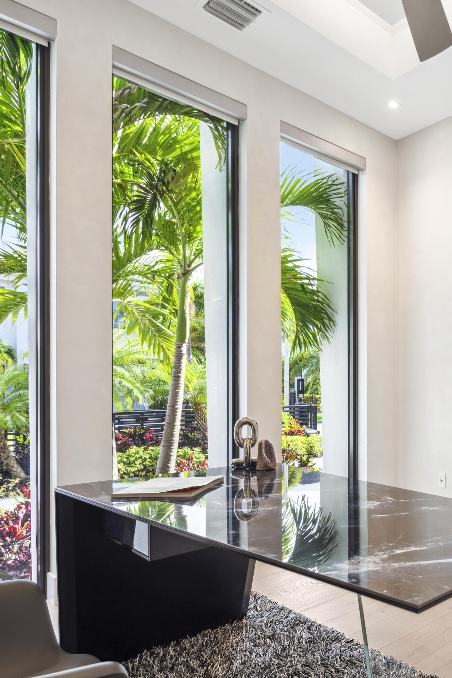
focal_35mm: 26
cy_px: 336
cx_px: 467
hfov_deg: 41.9
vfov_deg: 69.4
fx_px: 490
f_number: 8
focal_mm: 17
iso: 125
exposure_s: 1/20
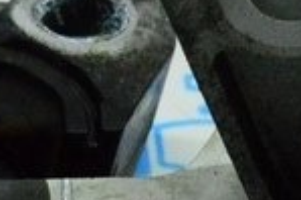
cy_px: 189
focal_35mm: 310
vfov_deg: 4.4
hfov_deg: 6.6
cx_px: -95
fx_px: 2589
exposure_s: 1/640
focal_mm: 30
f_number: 6.3
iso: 6400
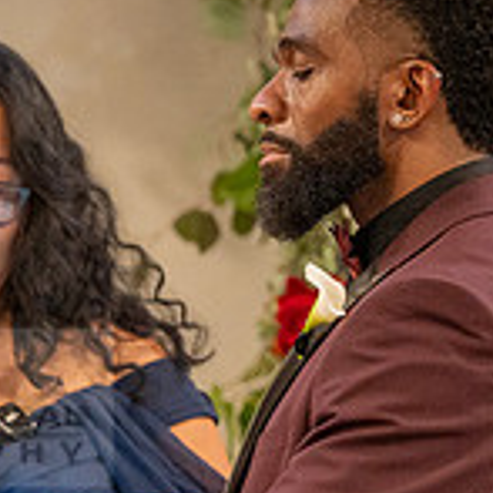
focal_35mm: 537
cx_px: -237
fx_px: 8653
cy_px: 451
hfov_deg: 3.3
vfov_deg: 3.3
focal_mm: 150
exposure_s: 1/125
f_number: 2.8
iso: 1600
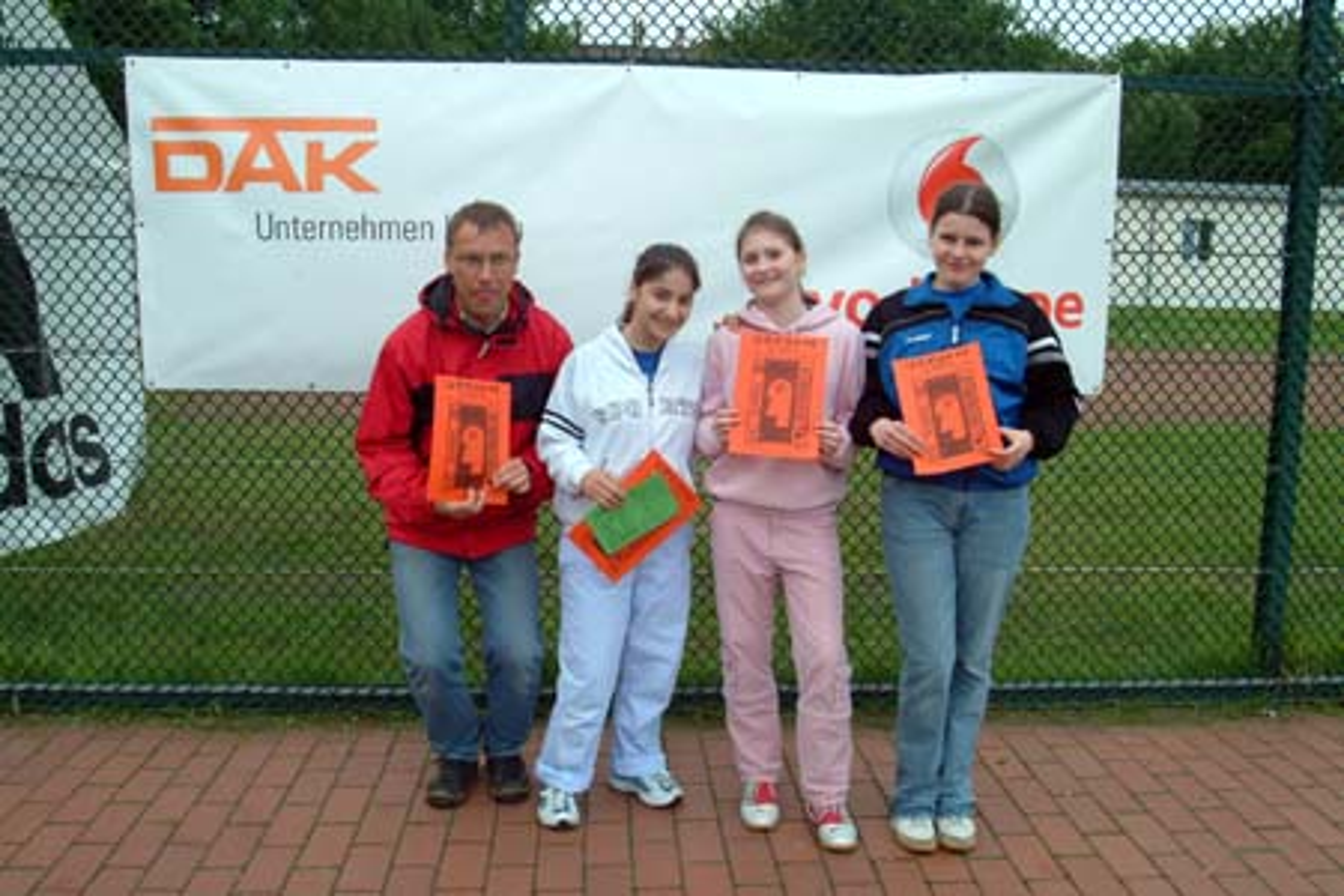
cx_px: 672
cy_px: 448
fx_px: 1176
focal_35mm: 32
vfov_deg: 41.7
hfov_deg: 59.5
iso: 400
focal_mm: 21
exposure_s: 1/350
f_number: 9.5
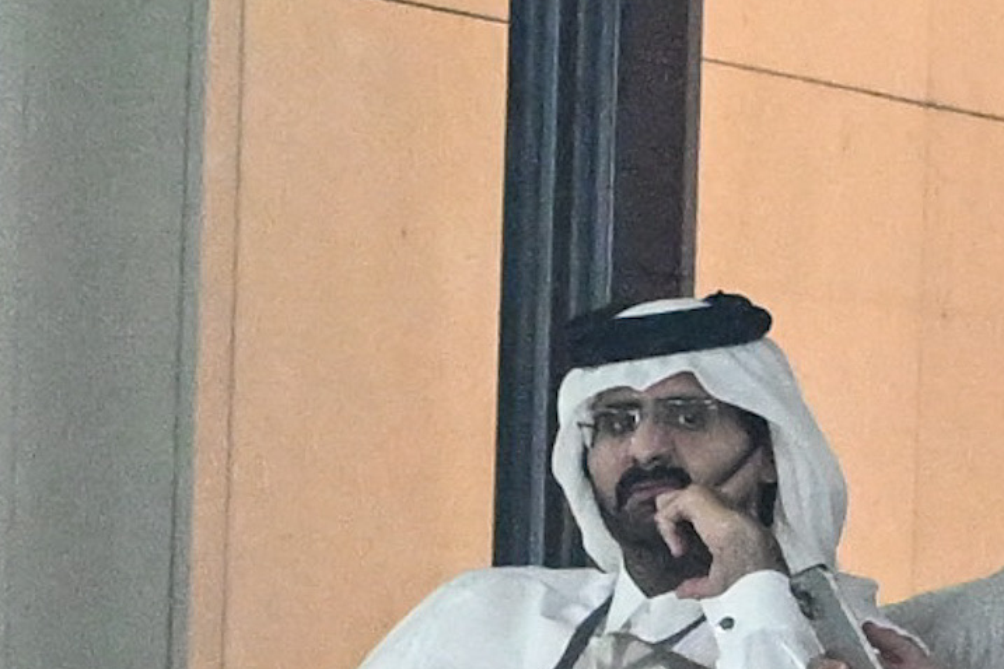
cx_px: 661
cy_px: 531
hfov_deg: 1.8
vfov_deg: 1.2
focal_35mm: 1143
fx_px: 31875
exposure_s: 1/1000
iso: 3200
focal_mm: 400
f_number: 2.8
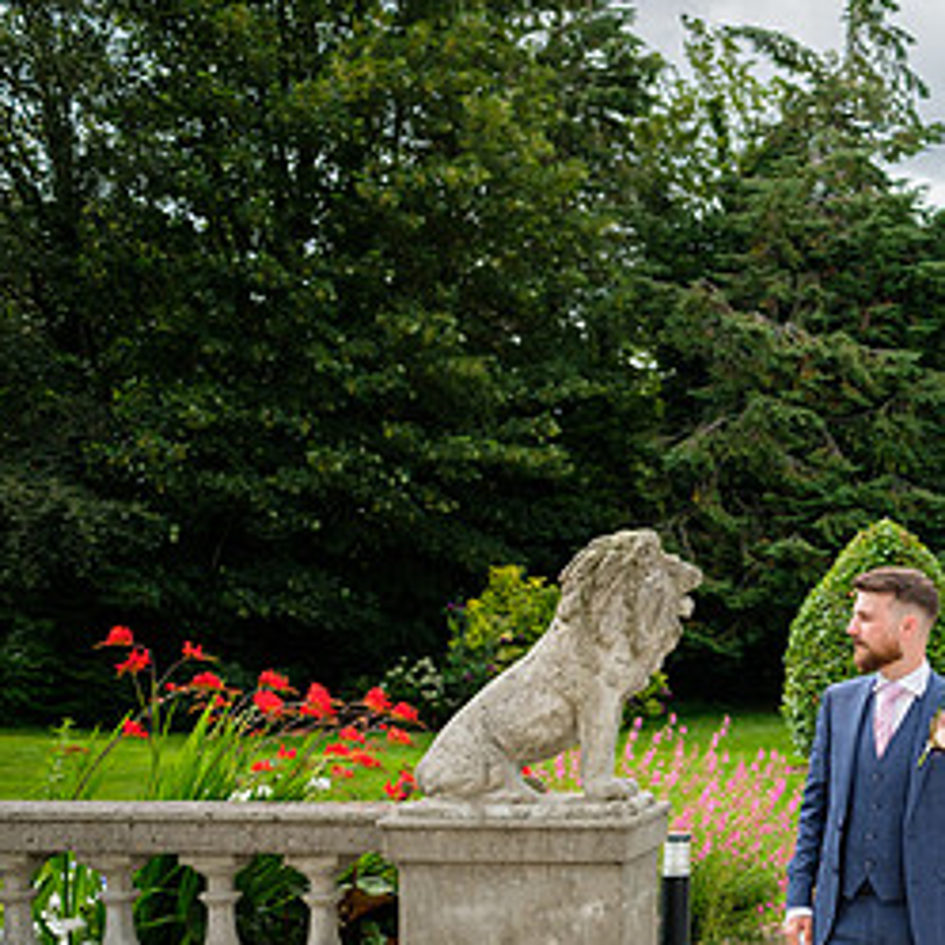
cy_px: 689
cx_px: 1085
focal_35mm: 48
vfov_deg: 34.7
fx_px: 1483
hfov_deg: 30.8
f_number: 2.5
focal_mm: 16
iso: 200
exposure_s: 1/1000
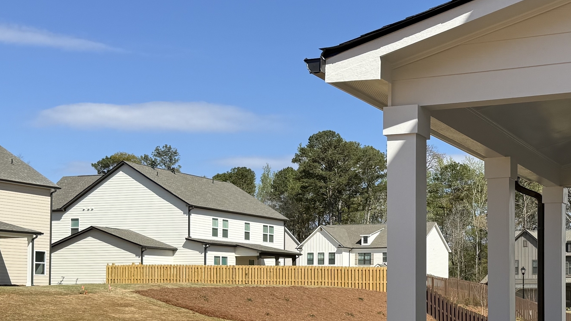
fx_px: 848
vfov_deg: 21.1
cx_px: 415
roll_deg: -0.2
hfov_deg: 36.5
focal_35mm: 56
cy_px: 266
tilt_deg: +2.9
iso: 80
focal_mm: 6.76
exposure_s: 1/4975
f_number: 1.78
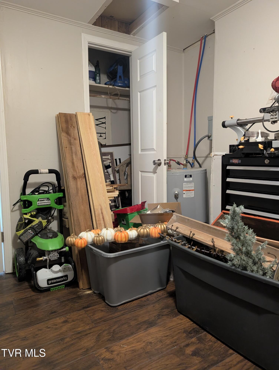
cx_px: 140
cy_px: 185
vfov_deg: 71.5
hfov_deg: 56.9
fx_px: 257
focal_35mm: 24
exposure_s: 1/30
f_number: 1.68
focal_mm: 6.9
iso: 1262
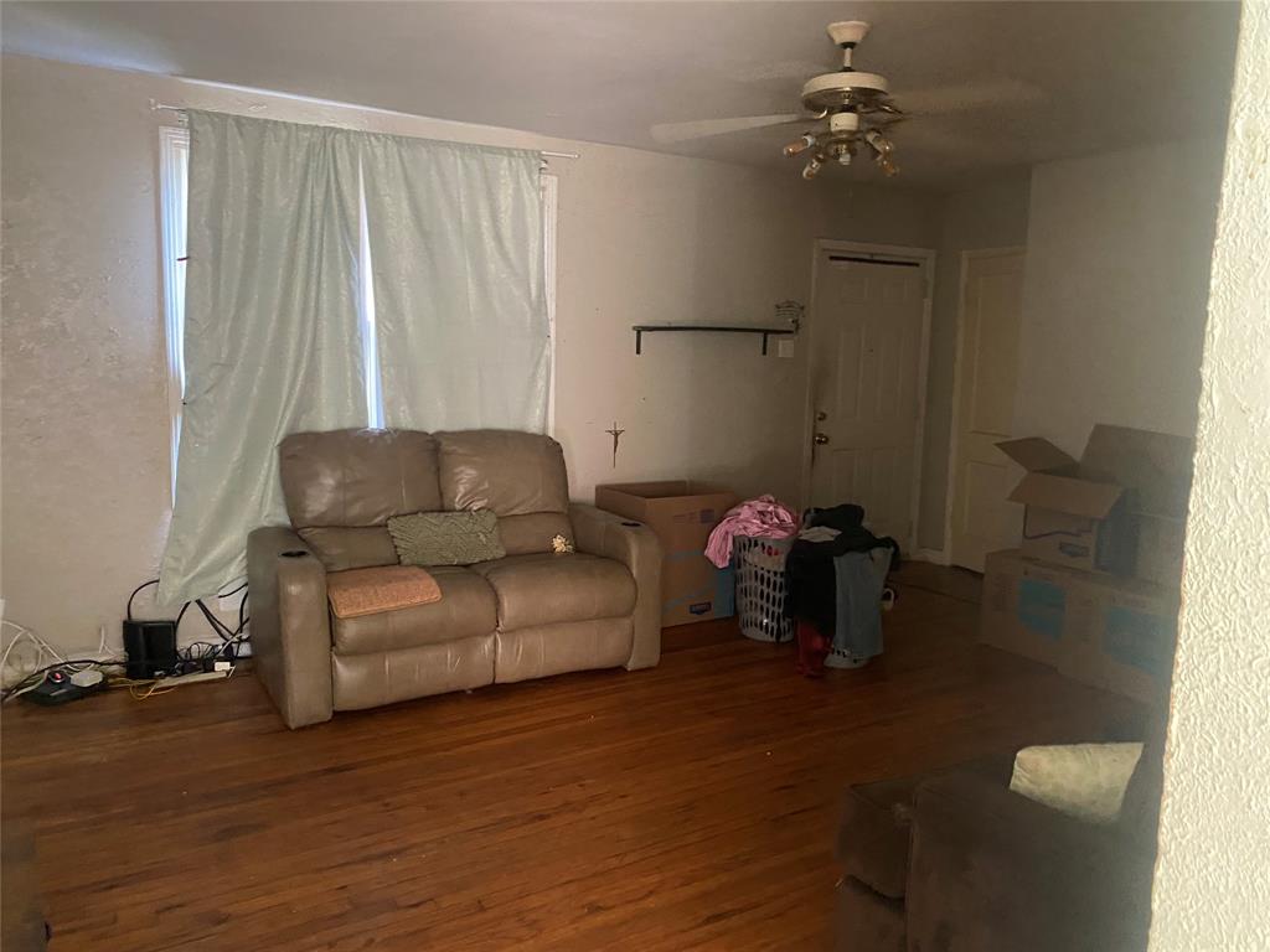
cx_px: 635
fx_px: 954
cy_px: 476
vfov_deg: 53.1
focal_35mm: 26
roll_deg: -1.1
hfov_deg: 67.3
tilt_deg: -9.1
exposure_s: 1/30
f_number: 1.8
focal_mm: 4.25
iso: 640
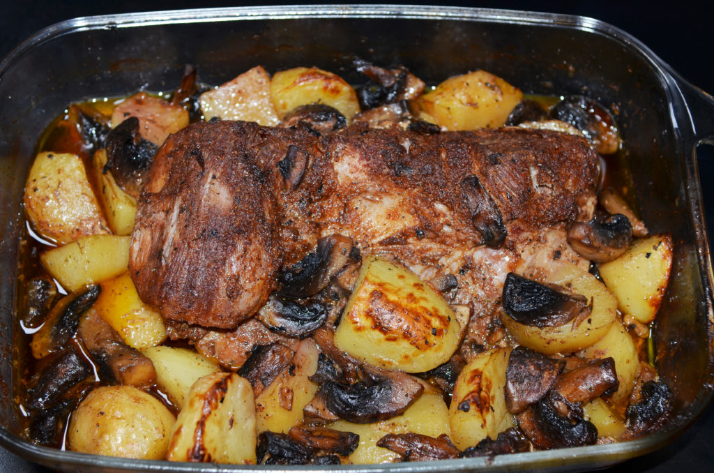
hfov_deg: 24.7
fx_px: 1633
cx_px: 357
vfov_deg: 16.5
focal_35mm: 82
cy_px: 236
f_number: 4
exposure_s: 1/60
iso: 160
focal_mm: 55
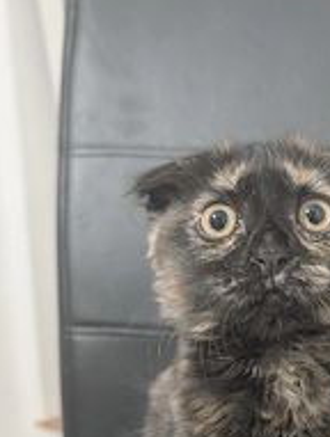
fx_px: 633
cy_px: 430
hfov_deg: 28.6
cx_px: 261
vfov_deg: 34.8
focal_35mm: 50
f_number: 1.68
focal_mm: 6.9
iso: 1584
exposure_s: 1/69
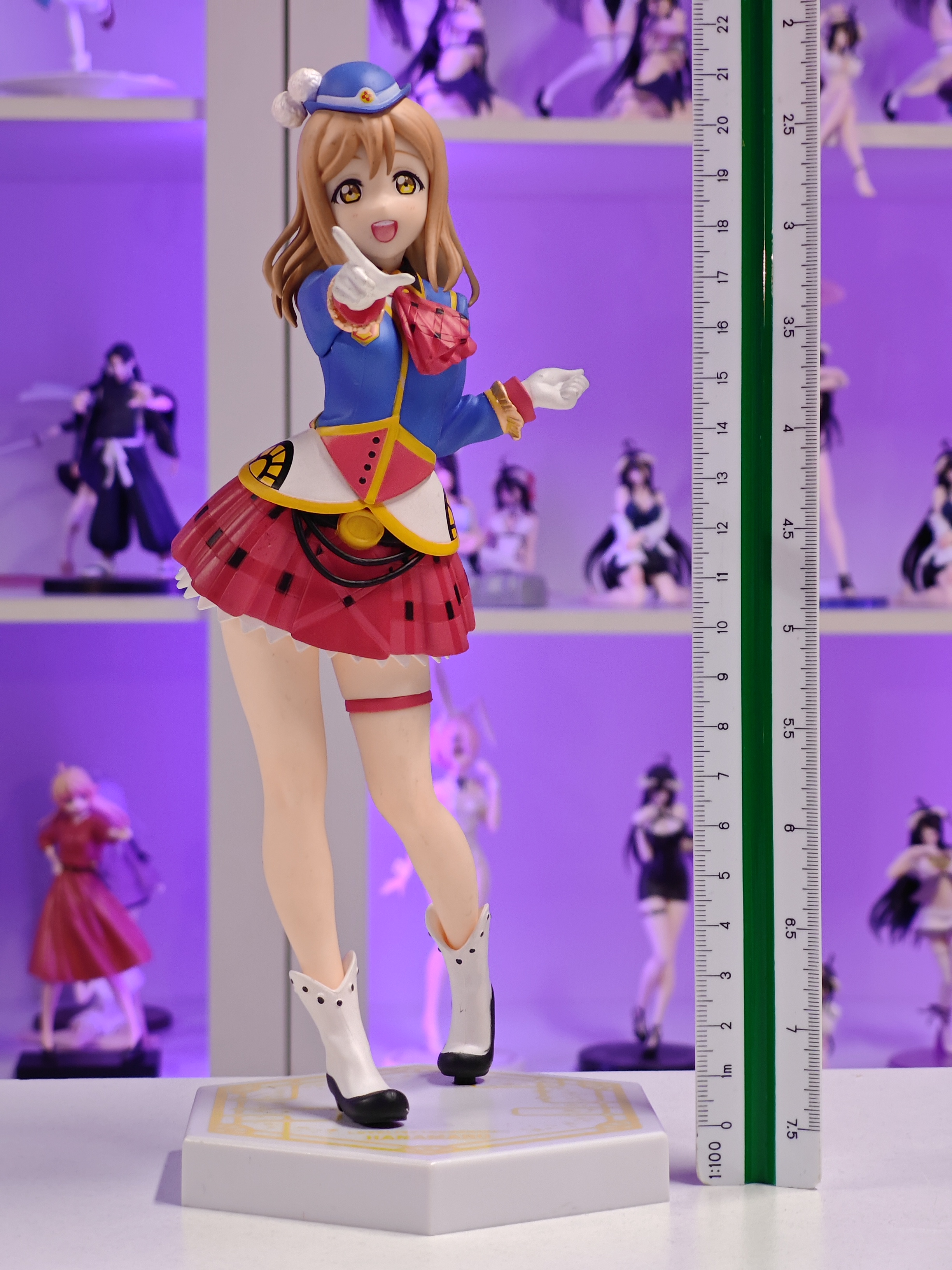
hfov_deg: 18.4
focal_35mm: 80
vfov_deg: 24.4
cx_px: 476
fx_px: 2934
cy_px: 635
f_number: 2.4
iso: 400
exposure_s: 1/19.5
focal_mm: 7.48
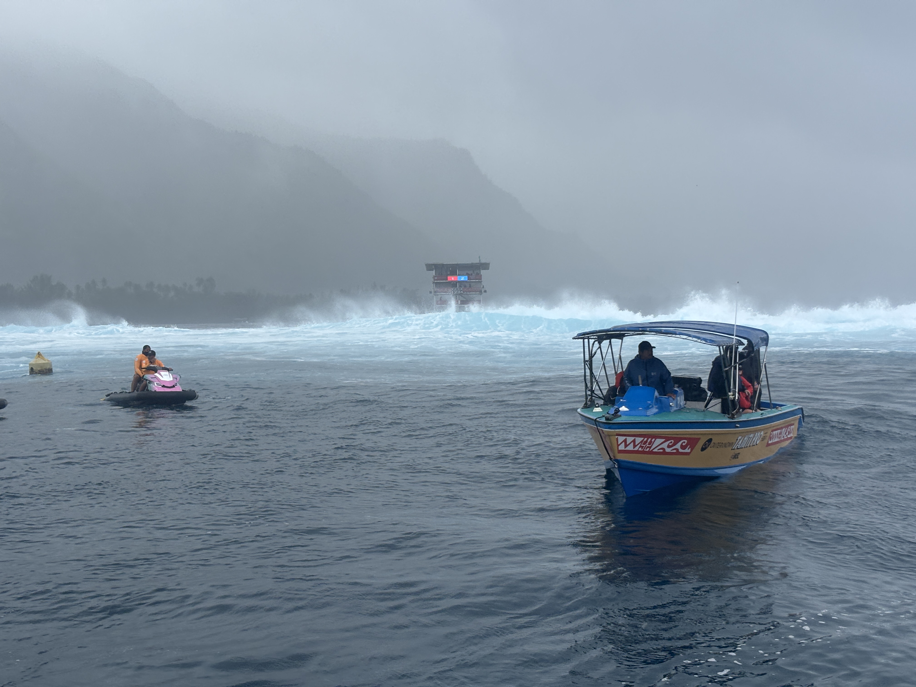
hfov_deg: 36.8
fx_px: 1376
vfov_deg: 28.0
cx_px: 458
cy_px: 344
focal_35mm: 52
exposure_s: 1/1103
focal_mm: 5.96
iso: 32
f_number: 1.6
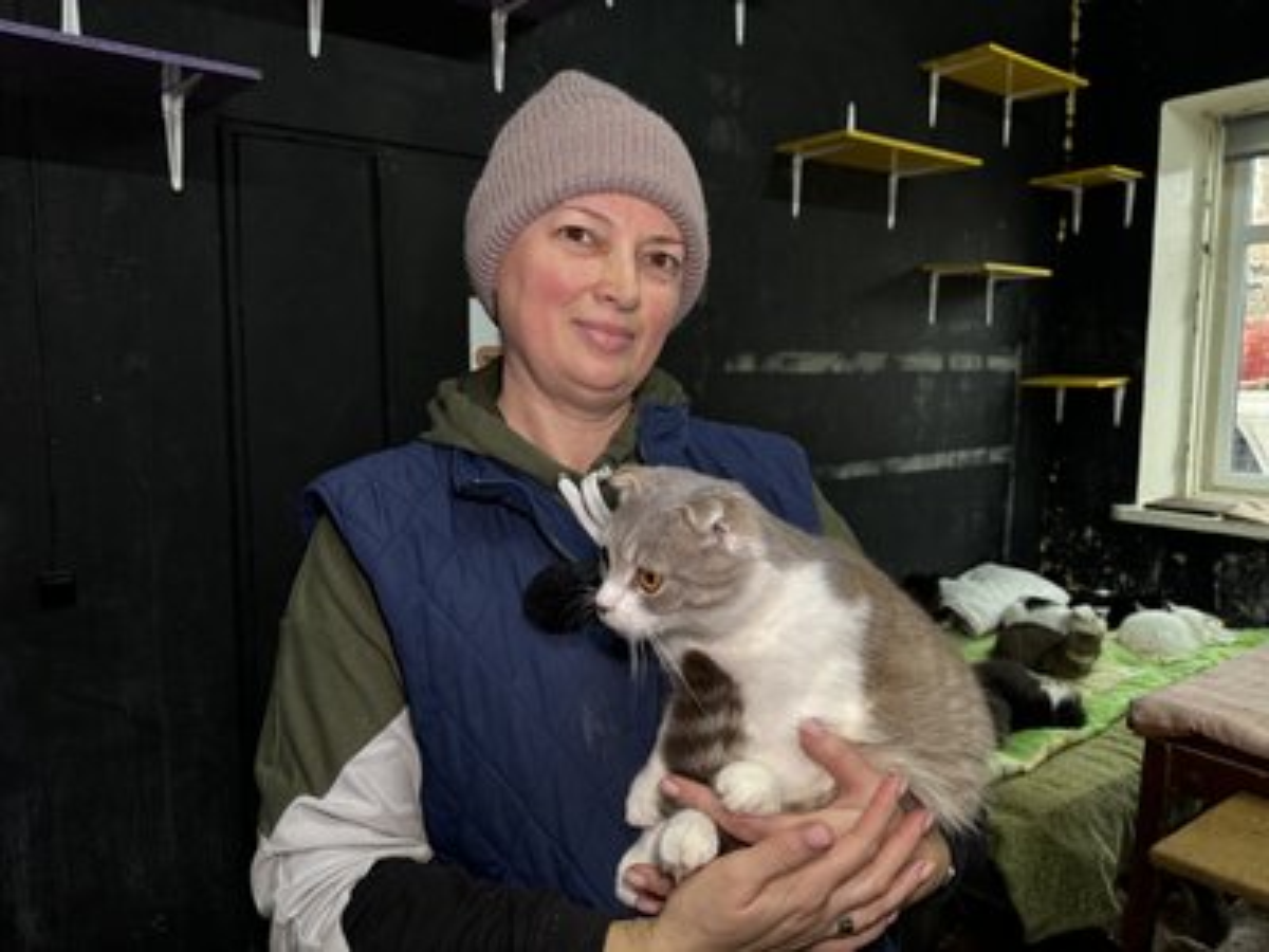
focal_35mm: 24
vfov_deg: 56.8
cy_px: 476
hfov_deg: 71.6
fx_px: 880
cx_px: 634
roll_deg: +0.0
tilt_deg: -6.1
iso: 200
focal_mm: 6.76
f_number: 1.78
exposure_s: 1/89
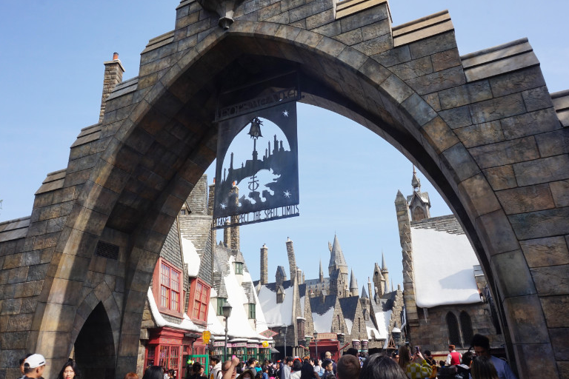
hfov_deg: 71.5
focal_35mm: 25
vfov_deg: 51.3
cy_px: 189
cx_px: 286
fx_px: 395
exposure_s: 1/100
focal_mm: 16
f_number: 14
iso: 100
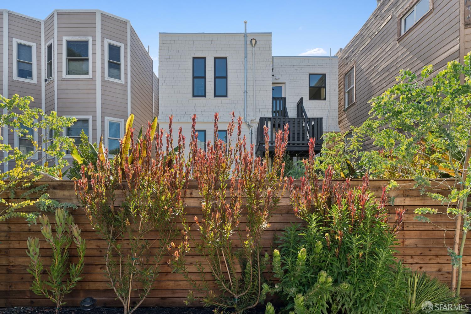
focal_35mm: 20
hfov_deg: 84.0
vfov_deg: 61.9
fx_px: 262
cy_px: 157
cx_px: 236
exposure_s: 1/160
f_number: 8
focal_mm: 20
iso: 400
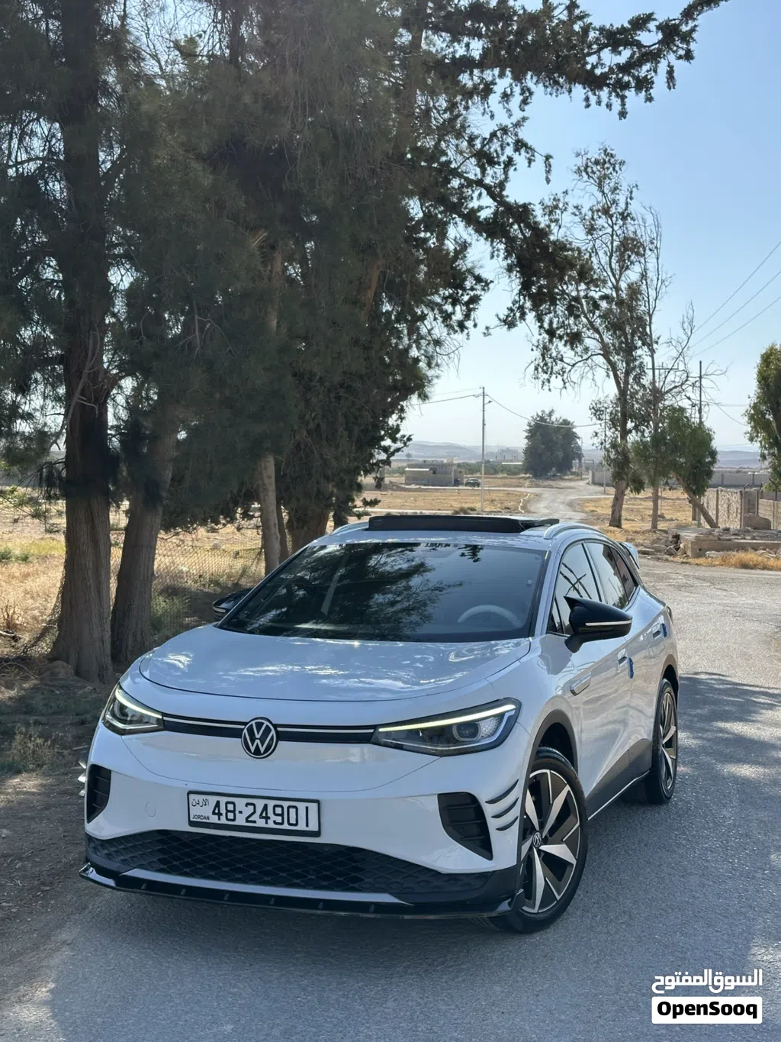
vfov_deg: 39.7
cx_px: 390
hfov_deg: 30.3
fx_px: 1444
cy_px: 521
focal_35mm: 48
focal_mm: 6.86
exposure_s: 1/3058
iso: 64
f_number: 1.78
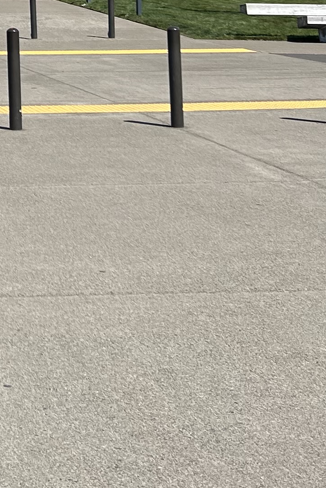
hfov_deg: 12.5
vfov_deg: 18.8
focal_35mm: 101
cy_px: -136
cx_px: -233
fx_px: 1372
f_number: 1.5
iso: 50
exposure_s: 1/4274
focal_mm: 5.7
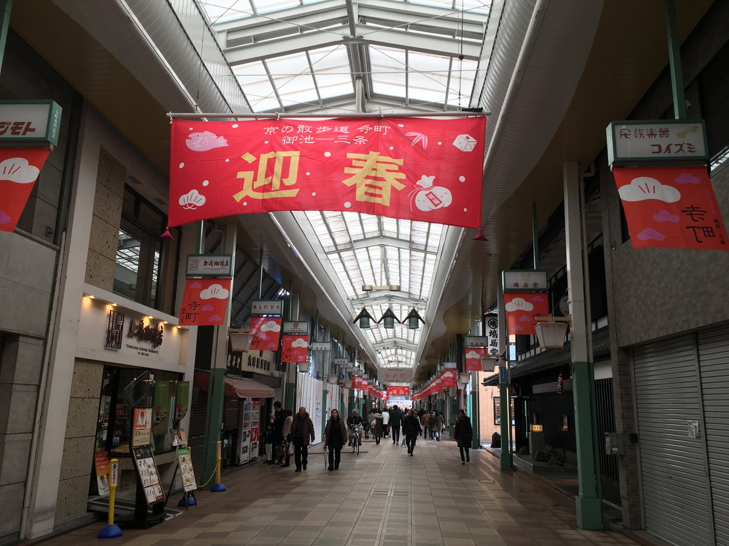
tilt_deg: +13.1
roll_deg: -0.5
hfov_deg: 61.7
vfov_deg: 48.2
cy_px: 273
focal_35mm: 29
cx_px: 364
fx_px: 611
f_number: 2.2
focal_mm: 4.15
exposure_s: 1/60
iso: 25
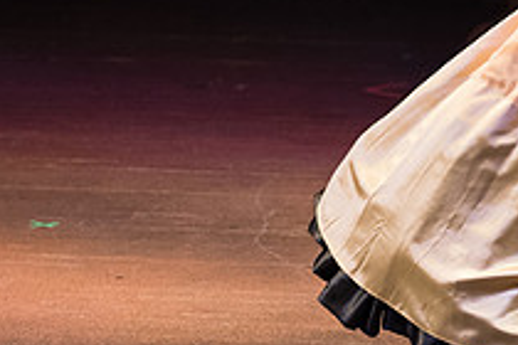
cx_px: 668
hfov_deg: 2.5
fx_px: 11942
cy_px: -33
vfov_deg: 1.7
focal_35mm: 830
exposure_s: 1/400
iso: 3200
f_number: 4
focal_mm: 300
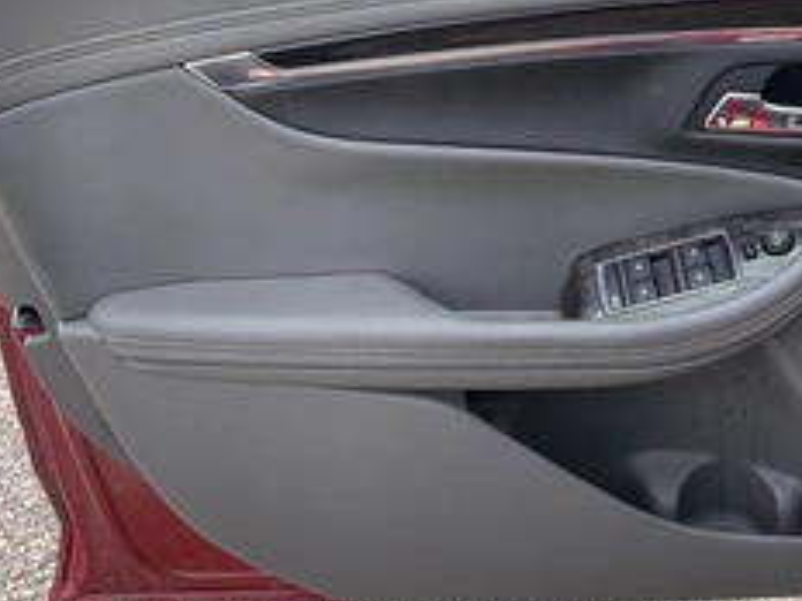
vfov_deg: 29.1
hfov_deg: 37.4
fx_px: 1158
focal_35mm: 50
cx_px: 581
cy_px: 287
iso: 25
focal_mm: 3
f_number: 1.8
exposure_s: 1/593
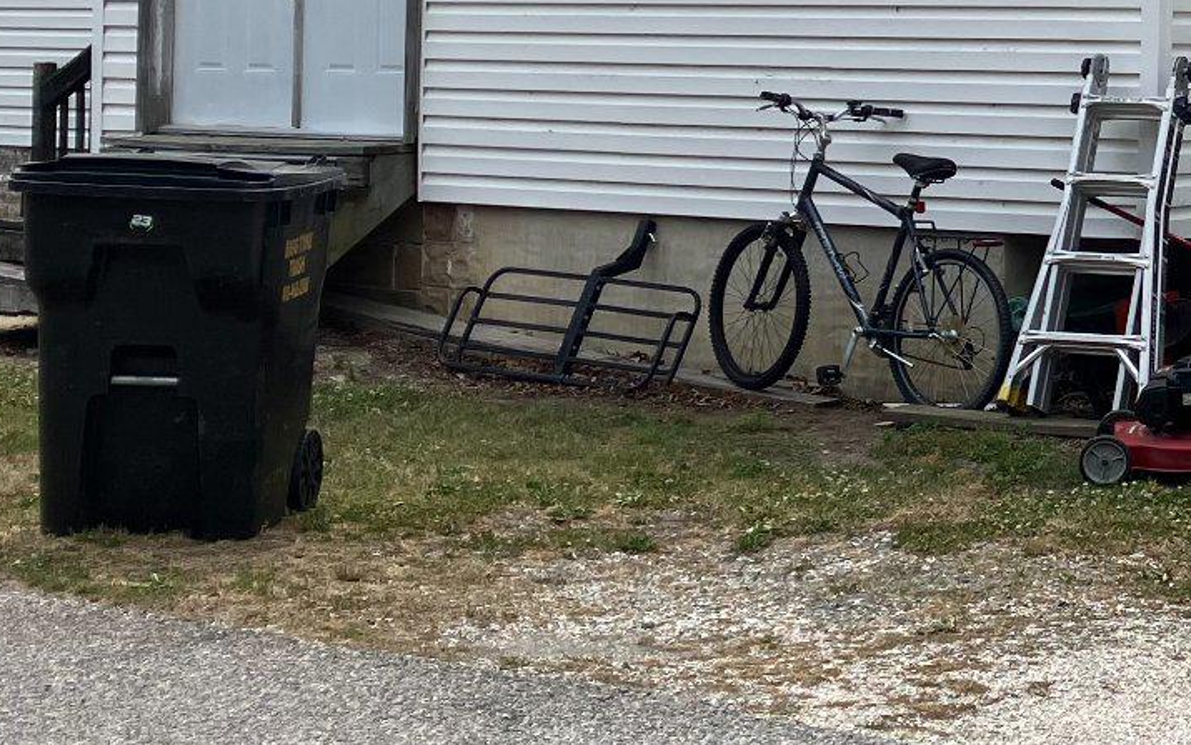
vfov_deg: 15.2
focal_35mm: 85
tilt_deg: +0.6
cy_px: 50
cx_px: 1524
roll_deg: -0.7
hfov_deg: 22.0
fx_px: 2759
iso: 32
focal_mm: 3.99
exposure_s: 1/2857
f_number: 1.8
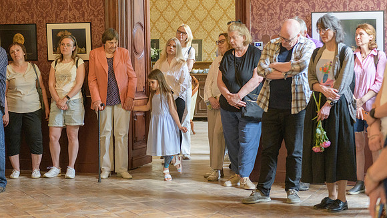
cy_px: 96
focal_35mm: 85
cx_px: 163
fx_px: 872
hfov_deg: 25.0
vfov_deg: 14.2
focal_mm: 70
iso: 4500
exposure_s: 1/160
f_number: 3.5
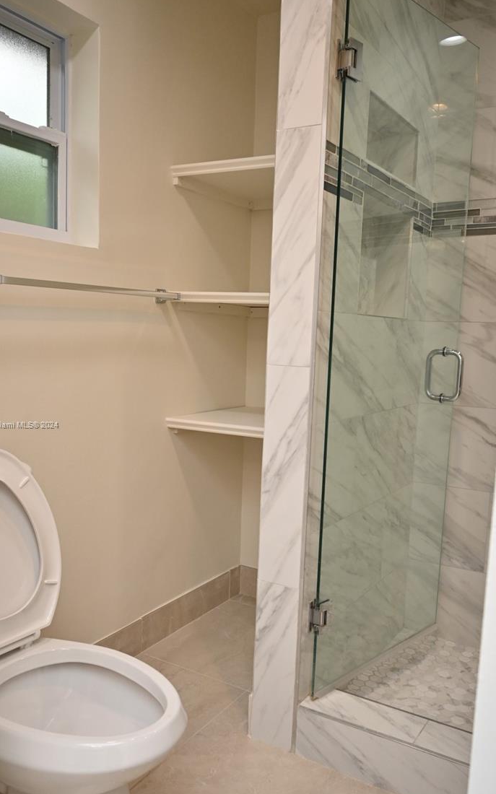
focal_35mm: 30
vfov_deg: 62.8
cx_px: 230
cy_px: 425
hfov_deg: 41.8
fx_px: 649
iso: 320
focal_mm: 18
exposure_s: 1/60
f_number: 5.6
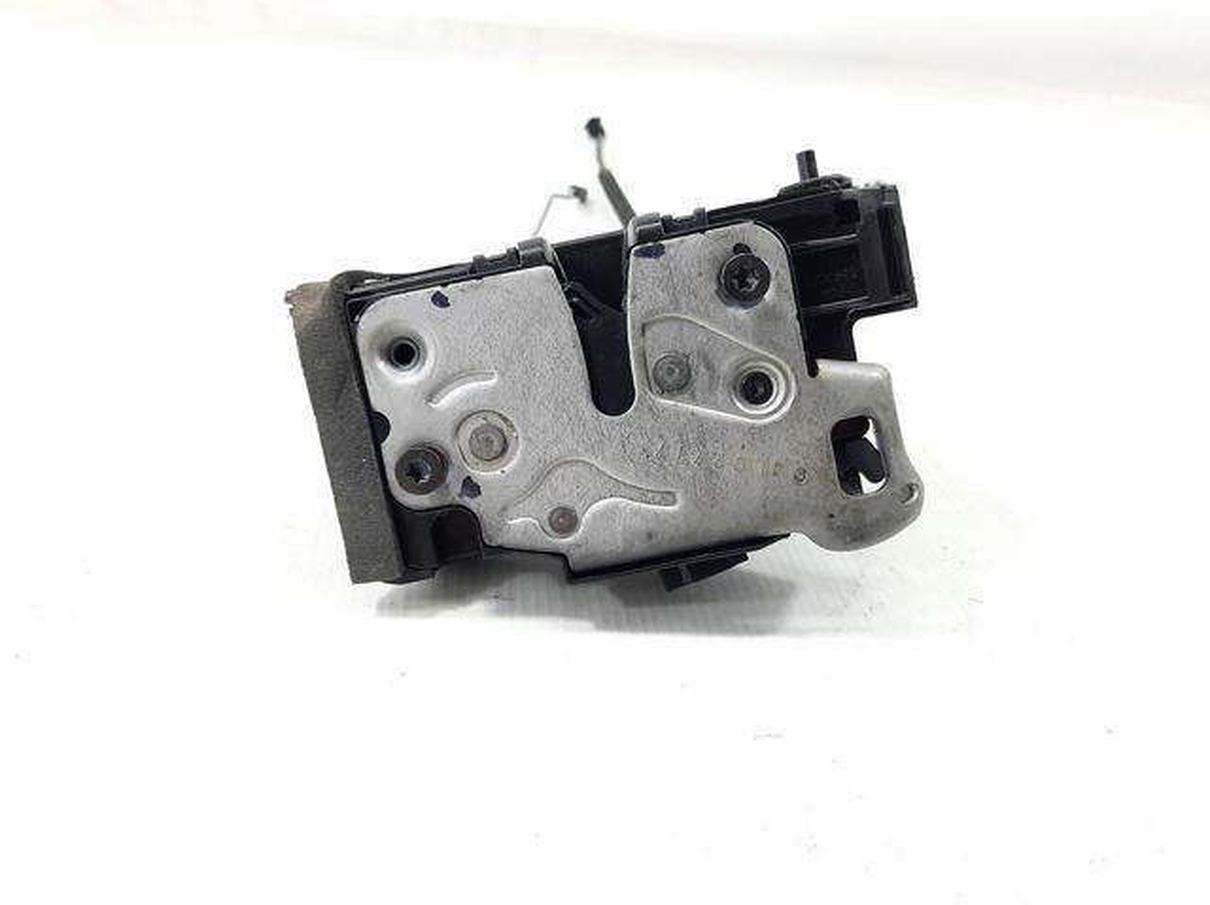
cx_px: 605
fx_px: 873
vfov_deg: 54.8
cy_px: 452
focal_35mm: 25
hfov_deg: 69.4
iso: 80
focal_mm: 4.6
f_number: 2
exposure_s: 1/50
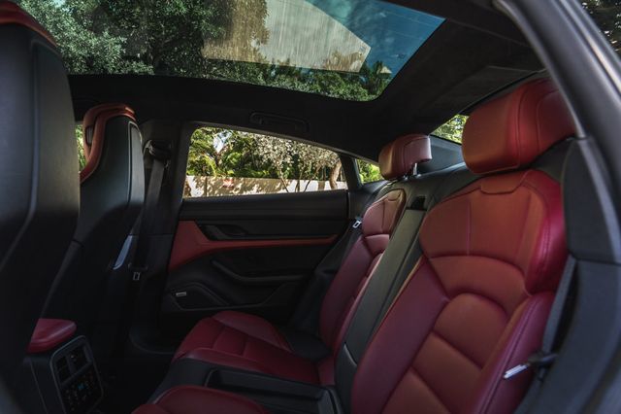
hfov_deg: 73.1
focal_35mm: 24
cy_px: 207
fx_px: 419
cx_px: 310
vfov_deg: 52.5
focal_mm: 24
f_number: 6.3
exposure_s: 1/40
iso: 640
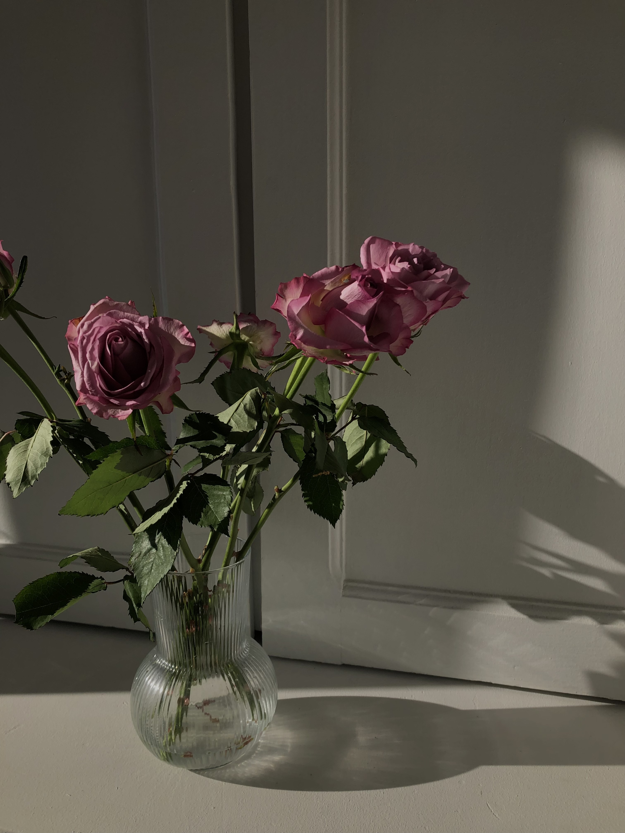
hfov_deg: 49.7
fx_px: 674
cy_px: 416
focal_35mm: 28
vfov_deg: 63.4
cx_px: 312
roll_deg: +0.7
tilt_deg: -11.0
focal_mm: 4
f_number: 1.8
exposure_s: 1/2857
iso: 20
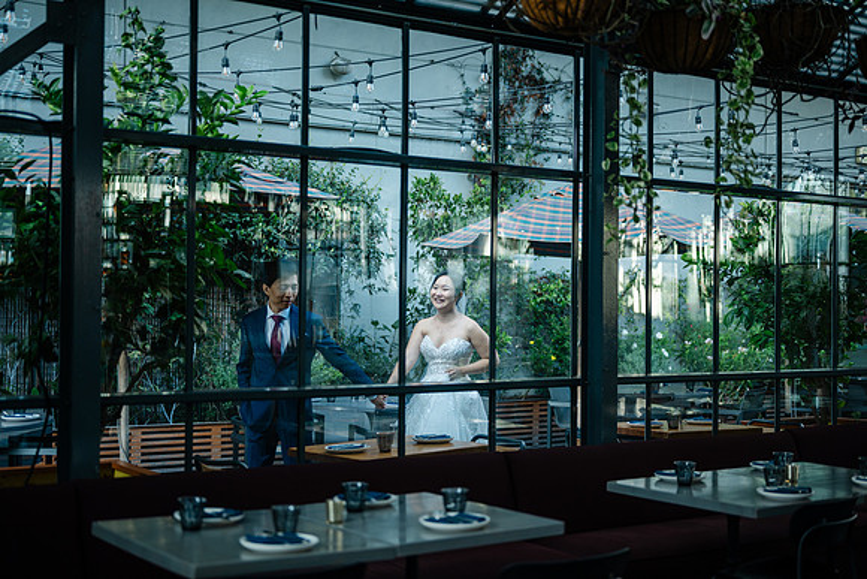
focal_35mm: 50
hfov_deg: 39.6
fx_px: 1204
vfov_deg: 27.0
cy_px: 290
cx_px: 434
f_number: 1.8
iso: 80
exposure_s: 1/250
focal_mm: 50
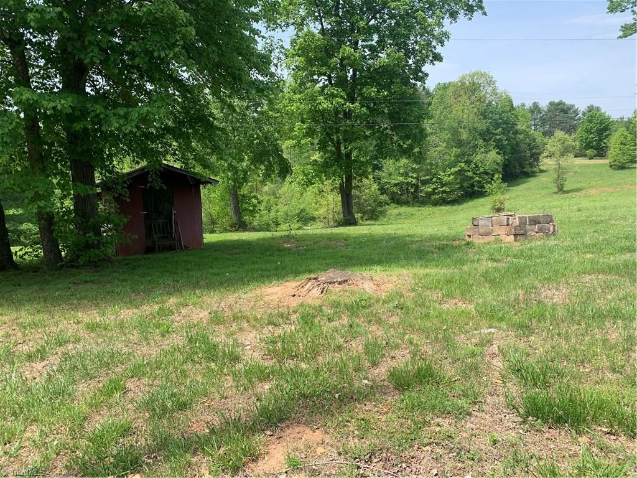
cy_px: 239
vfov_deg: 53.1
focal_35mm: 26
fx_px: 478
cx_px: 318
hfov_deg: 67.3
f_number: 1.8
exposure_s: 1/911
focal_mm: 4.25
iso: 25
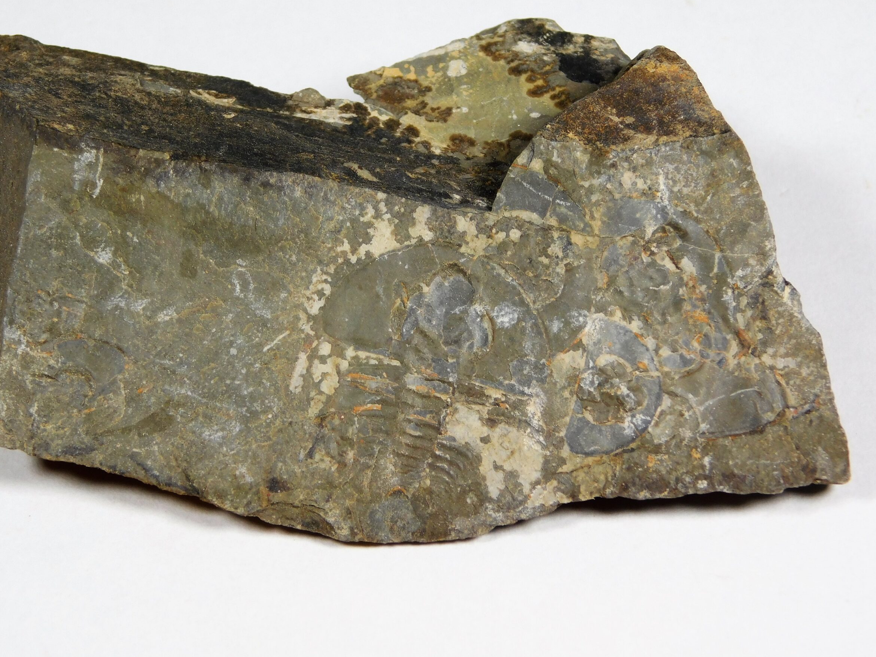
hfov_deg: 10.6
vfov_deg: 8.0
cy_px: 324
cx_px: 401
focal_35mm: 186
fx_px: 4707
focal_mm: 30.1
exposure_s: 1/160
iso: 125
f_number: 5.3
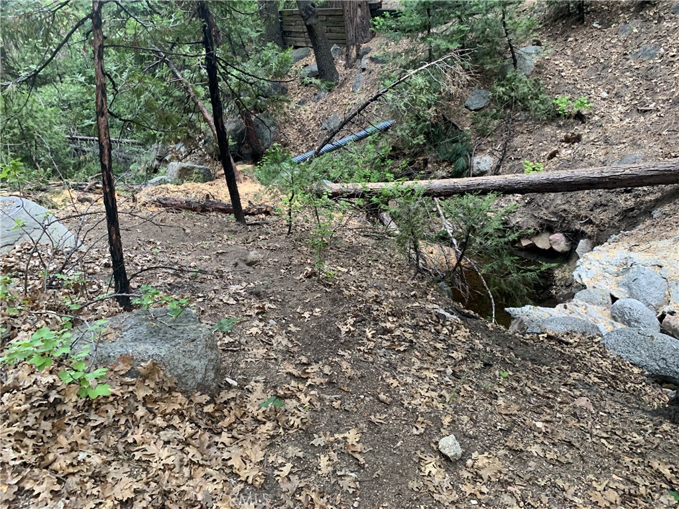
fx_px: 510
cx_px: 340
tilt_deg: -29.3
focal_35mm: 26
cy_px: 254
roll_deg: +4.8
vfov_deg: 53.1
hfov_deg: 67.3
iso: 250
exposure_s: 1/60
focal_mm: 4.25
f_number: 1.8
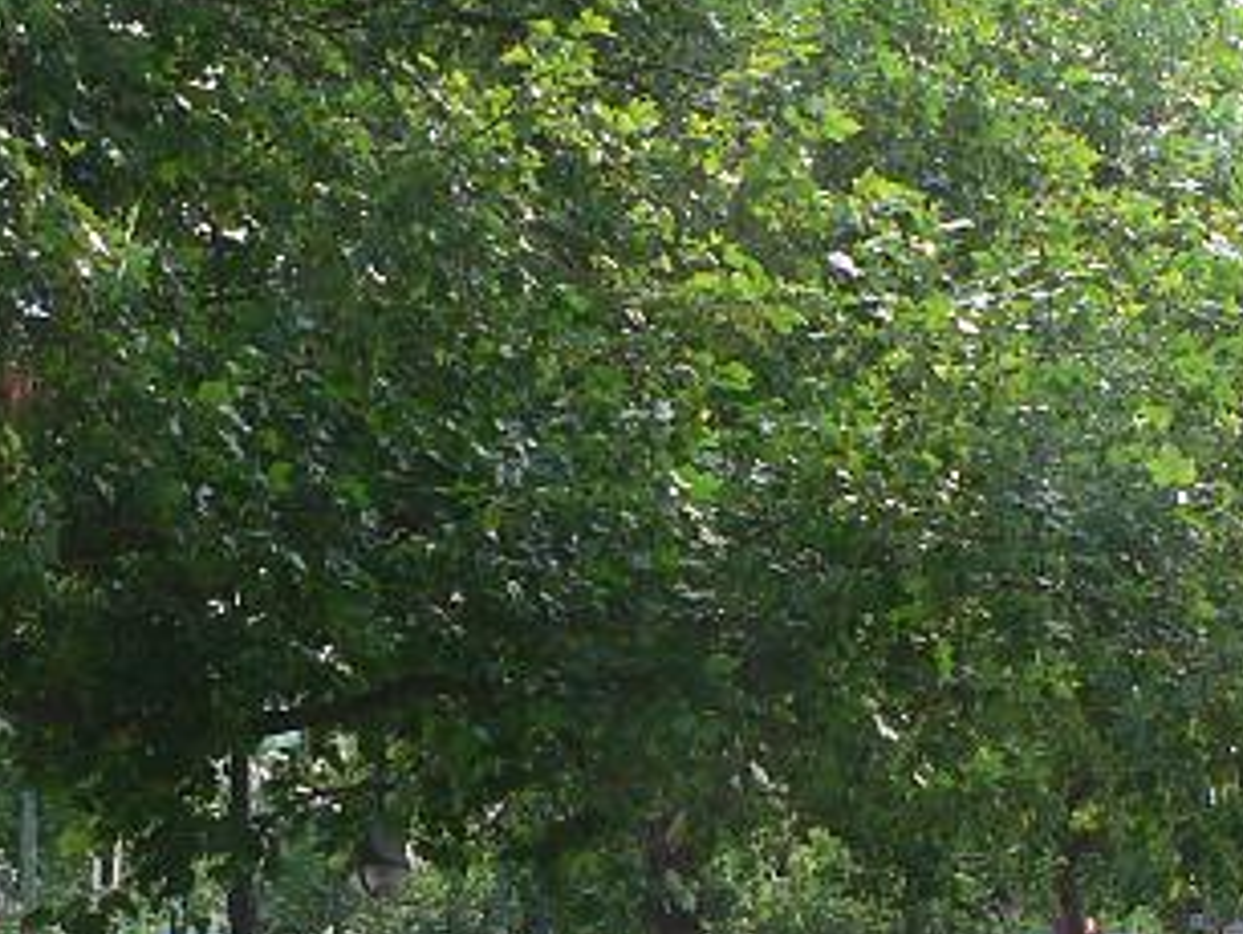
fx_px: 3378
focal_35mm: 94
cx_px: 955
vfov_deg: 15.6
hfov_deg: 20.7
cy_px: 772
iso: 80
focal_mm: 6
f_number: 3.6
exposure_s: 1/100
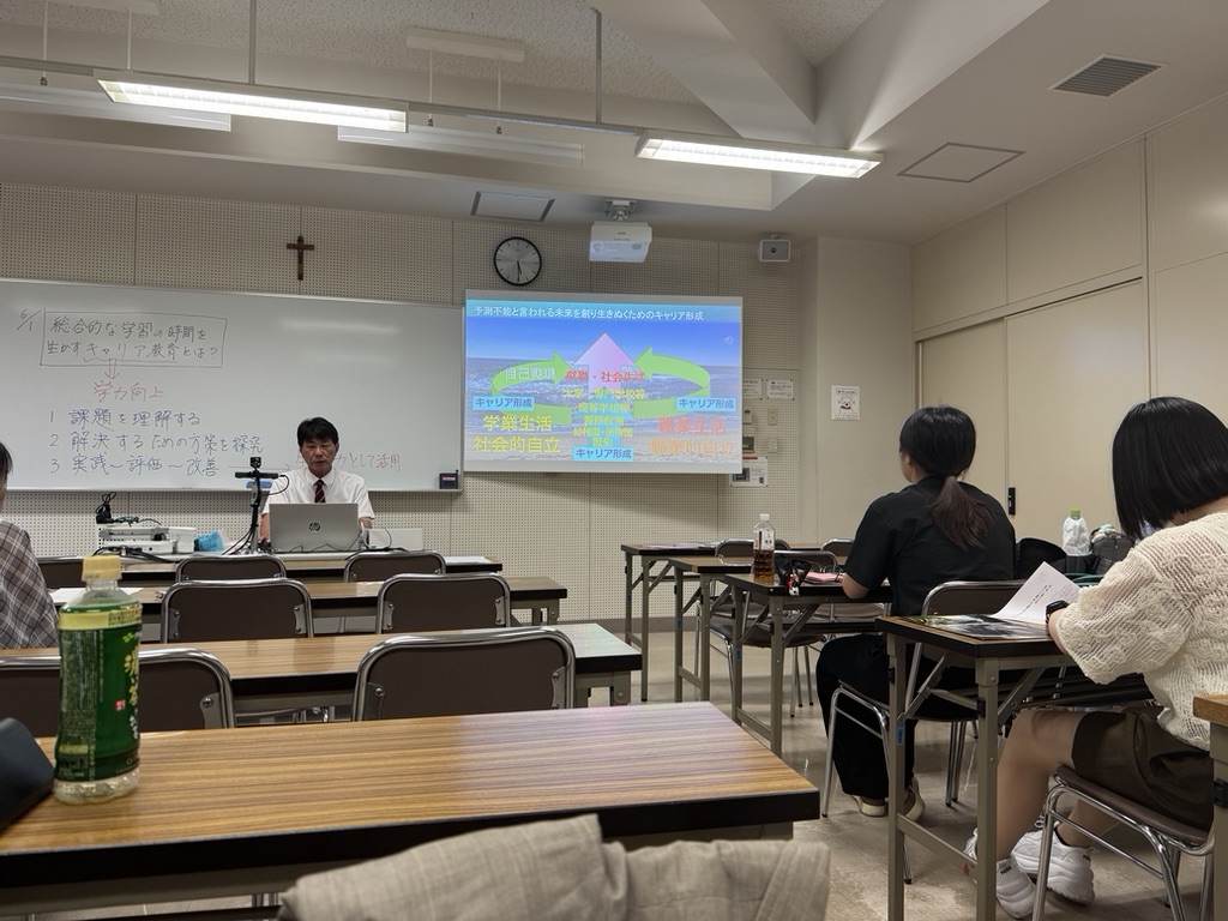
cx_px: 614
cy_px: 460
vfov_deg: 56.8
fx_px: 851
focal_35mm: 24
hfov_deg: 71.6
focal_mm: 6.76
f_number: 1.78
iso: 100
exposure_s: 1/100
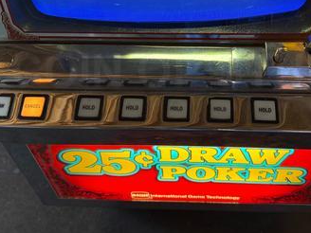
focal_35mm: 39
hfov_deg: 47.6
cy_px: 70
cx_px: 187
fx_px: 350
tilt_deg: -53.3
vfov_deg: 36.3
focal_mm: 6.76
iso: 250
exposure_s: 1/60
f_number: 1.78
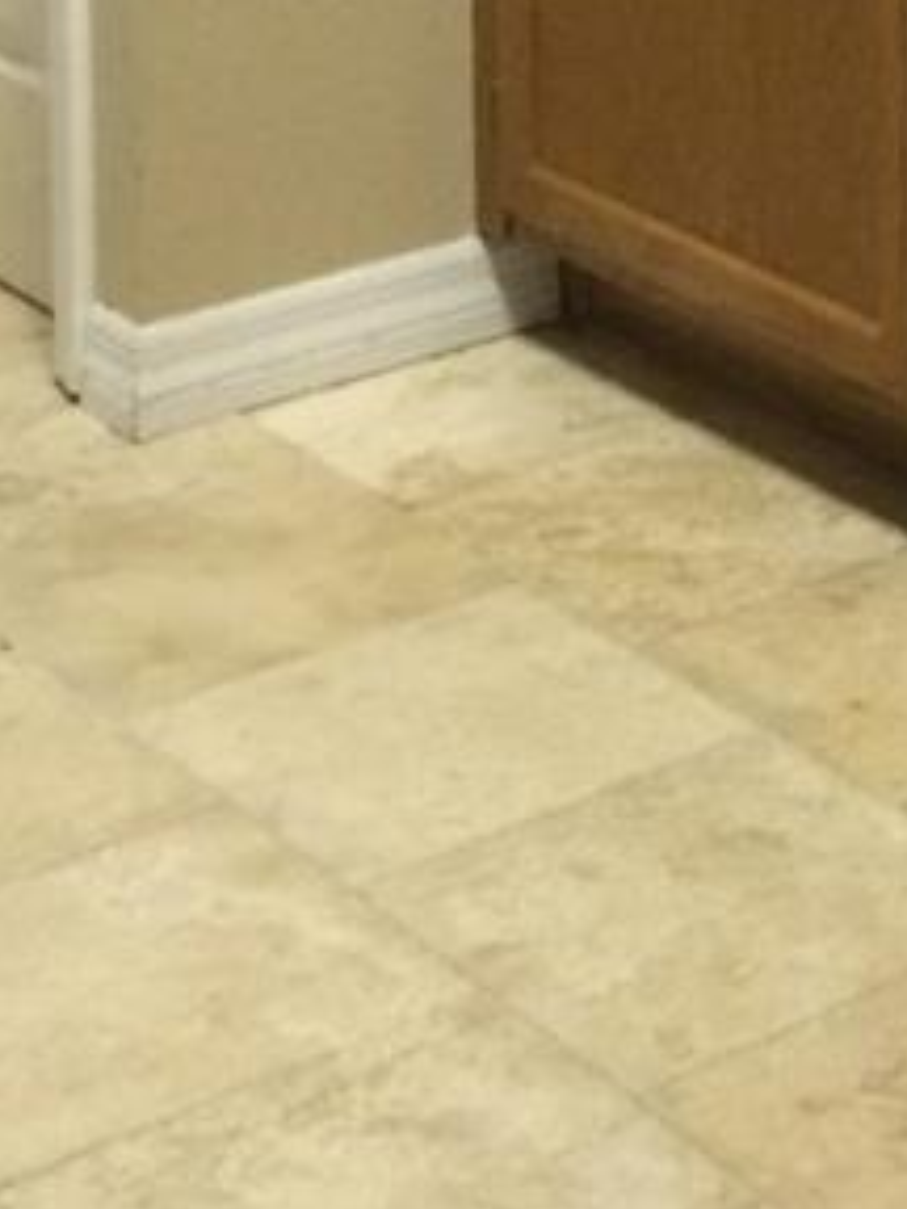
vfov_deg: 14.3
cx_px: 1340
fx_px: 4367
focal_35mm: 125
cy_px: -827
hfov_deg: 11.4
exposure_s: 1/30
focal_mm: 4.12
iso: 160
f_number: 2.2
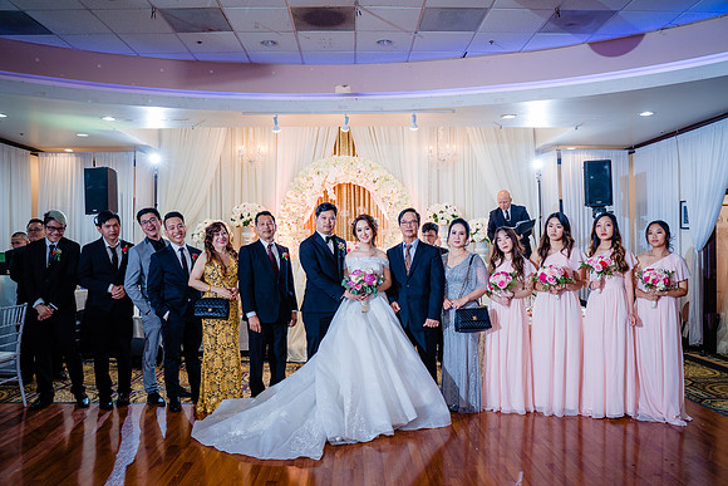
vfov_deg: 46.4
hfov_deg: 65.5
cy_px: 243
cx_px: 364
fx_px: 566
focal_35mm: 28
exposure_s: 1/160
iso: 800
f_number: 3.5
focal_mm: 28
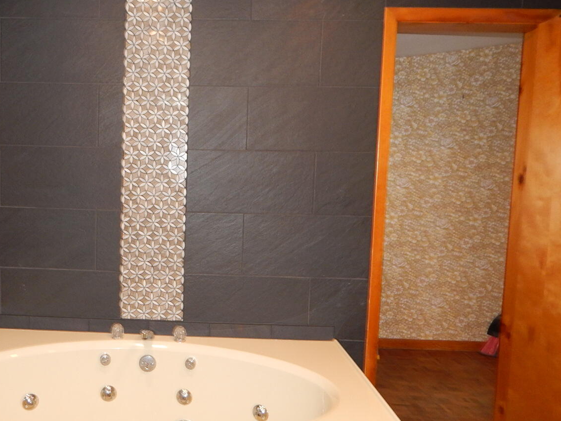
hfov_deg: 56.5
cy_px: 209
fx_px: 503
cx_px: 167
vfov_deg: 45.5
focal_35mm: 31
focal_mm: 4
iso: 200
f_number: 3
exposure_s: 1/30
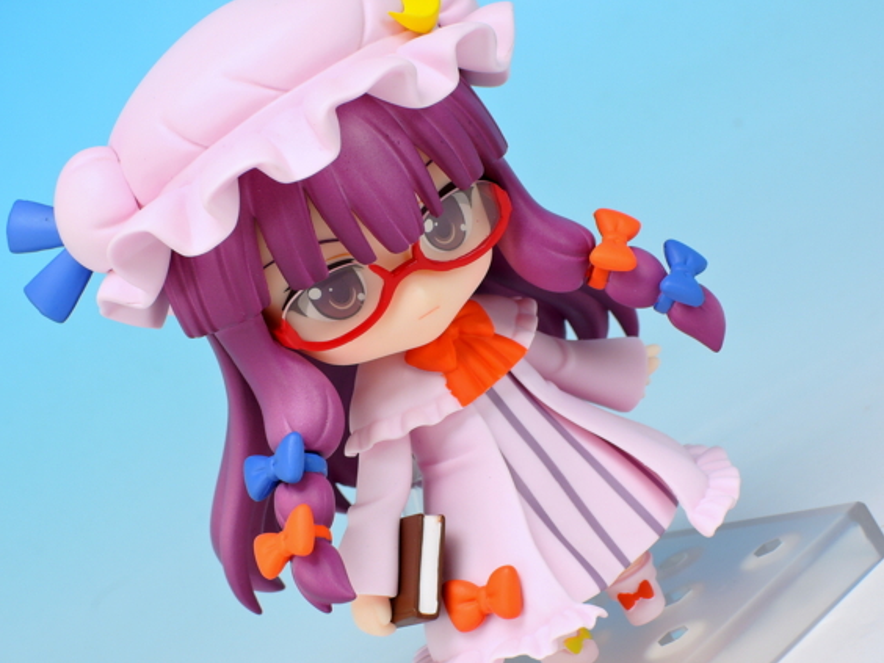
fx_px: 2579
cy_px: 321
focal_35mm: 101
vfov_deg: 14.6
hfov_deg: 19.4
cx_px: 417
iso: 80
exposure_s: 1/1.6
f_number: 7.1
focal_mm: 20.2
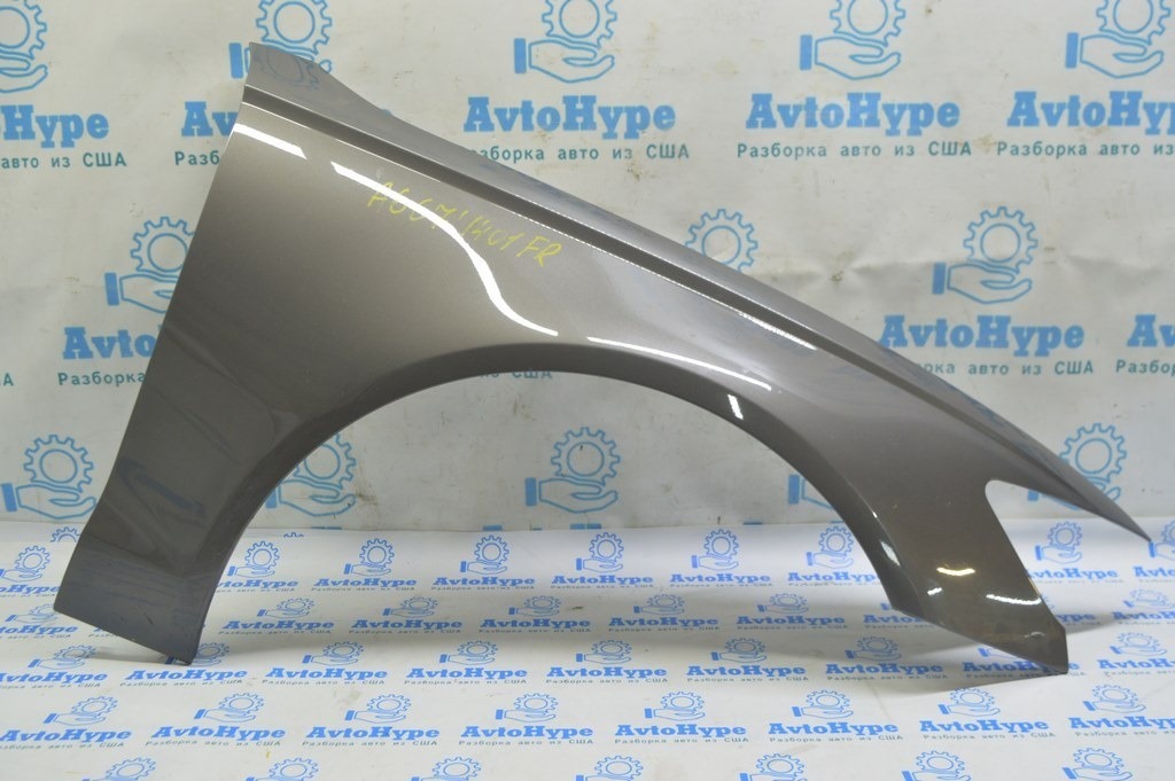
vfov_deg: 35.4
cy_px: 390
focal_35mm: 38
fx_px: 1223
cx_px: 588
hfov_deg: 51.3
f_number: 5.6
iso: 400
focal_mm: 25
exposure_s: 1/20
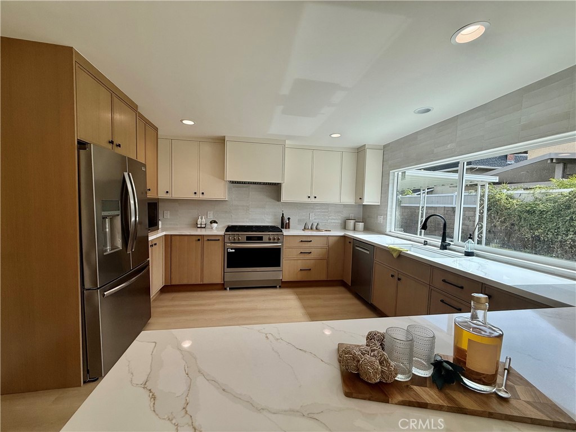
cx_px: 288
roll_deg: -1.8
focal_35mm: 14
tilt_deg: -2.6
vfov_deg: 85.7
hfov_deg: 102.1
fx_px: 233
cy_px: 216
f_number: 2.2
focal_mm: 2.22
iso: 64
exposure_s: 1/359
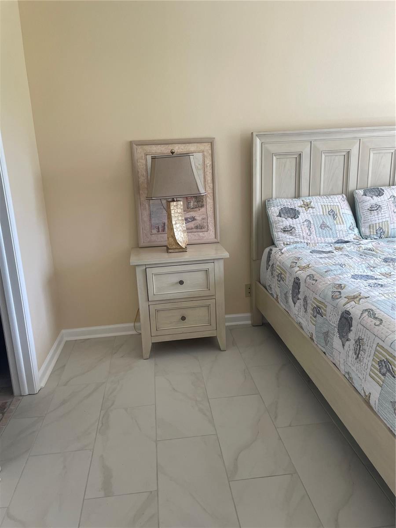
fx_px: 397
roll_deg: +2.2
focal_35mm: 26
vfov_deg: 67.3
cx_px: 198
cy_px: 264
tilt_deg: -14.1
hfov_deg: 53.1
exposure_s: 1/121
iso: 64
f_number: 1.6
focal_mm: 4.2
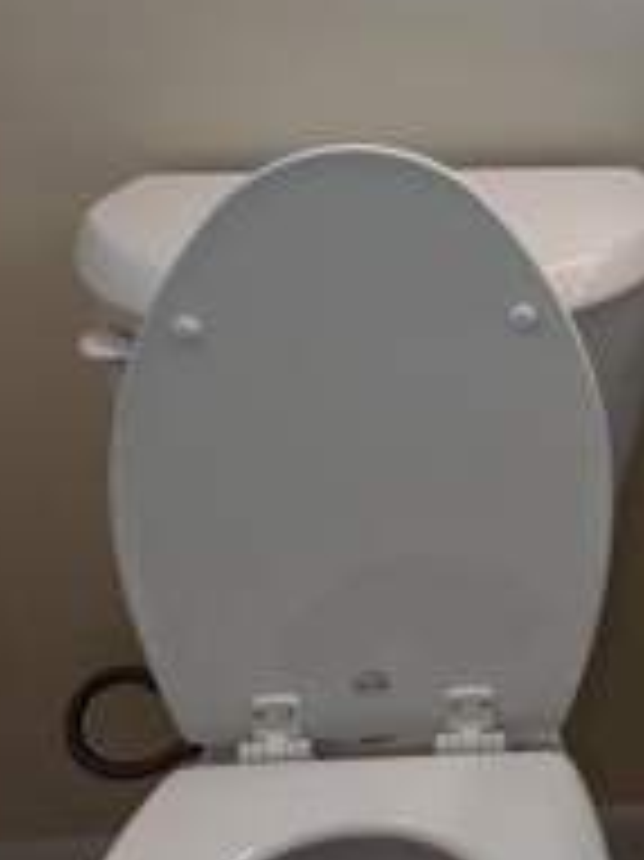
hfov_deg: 16.2
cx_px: 793
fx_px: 2160
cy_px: -95
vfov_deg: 21.3
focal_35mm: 87
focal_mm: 5.96
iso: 40
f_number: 1.6
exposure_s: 1/160
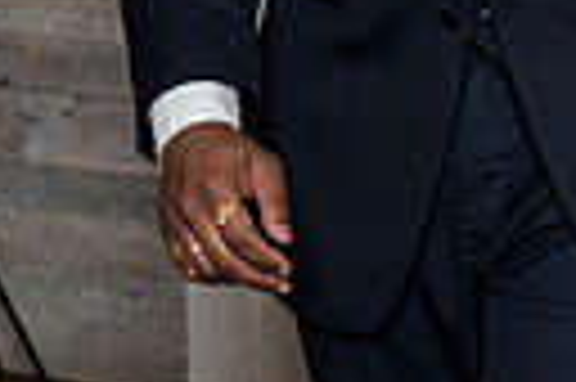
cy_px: -353
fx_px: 3132
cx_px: 1063
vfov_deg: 6.8
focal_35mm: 196
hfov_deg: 9.9
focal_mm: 35
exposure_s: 1/200
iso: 400
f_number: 4
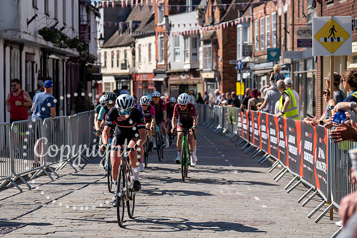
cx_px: 147
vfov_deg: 12.5
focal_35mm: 109
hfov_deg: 18.7
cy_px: 117
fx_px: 1083
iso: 100
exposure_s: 1/1000
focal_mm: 79
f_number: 3.5
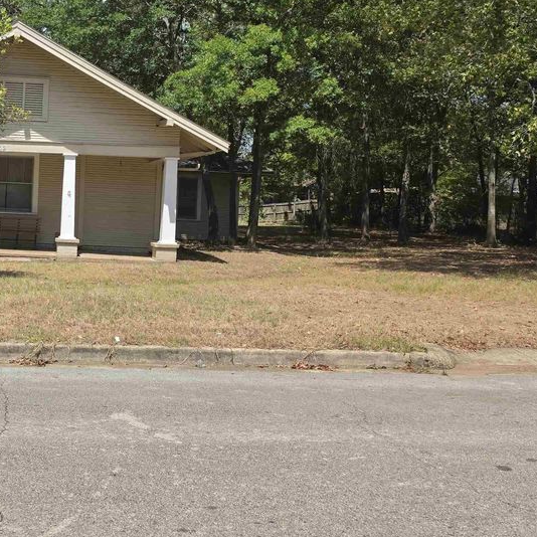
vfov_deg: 42.5
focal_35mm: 39
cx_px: 44
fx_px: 684
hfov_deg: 39.4
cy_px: 204
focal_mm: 6.5
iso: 64
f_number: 1.4
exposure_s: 1/7058
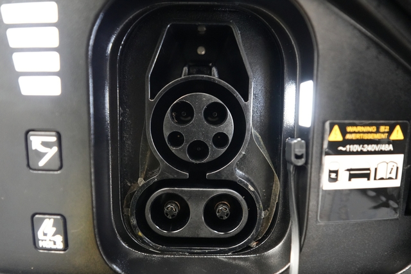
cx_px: 206
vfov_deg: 53.1
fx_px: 274
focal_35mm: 24
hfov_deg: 73.8
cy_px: 137
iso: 8000
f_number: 2.8
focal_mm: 24
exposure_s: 1/60
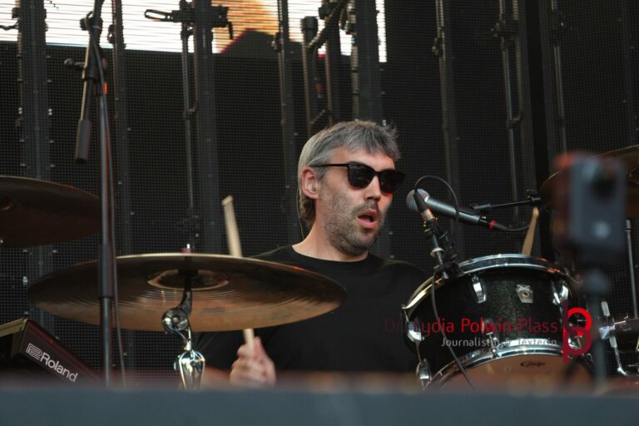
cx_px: 320
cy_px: 213
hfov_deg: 11.1
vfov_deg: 7.4
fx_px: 3301
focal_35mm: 186
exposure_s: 1/200
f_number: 5.6
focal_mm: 124
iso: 1250
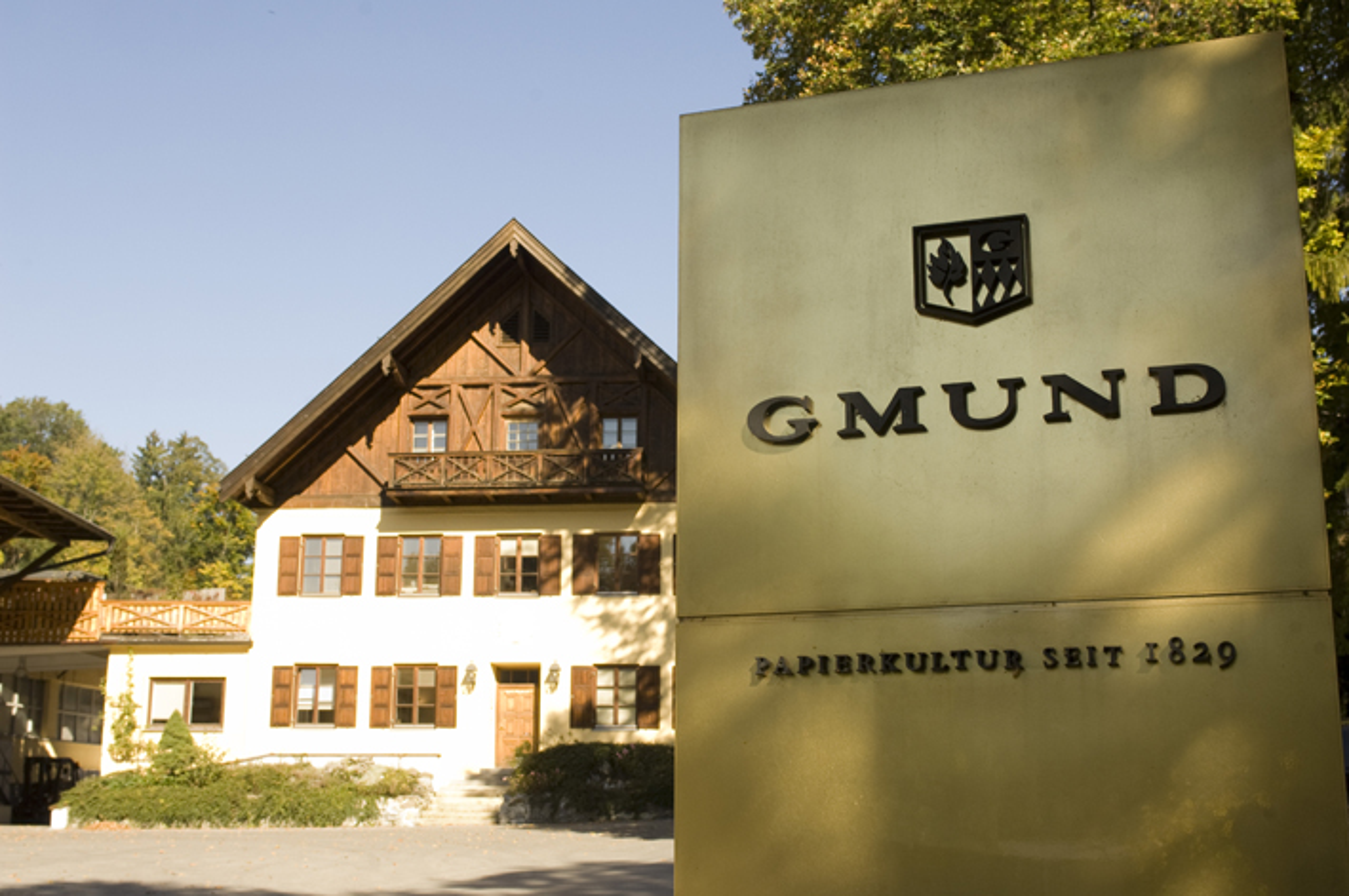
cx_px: 674
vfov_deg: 31.8
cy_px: 448
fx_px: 1572
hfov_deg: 46.4
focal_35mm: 42
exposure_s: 1/125
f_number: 9
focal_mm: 28
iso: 200
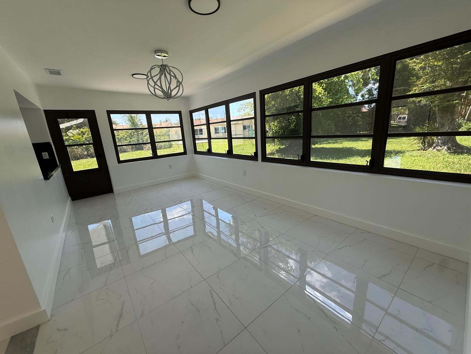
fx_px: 190
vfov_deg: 85.7
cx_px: 236
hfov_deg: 102.1
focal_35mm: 14
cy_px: 177
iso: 64
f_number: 2.2
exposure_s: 1/254
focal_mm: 2.22
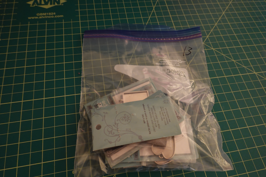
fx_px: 177
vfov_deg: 53.1
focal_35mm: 24
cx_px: 133
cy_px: 88
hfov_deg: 73.7
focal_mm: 9
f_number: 2.8
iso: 800
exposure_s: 1/10
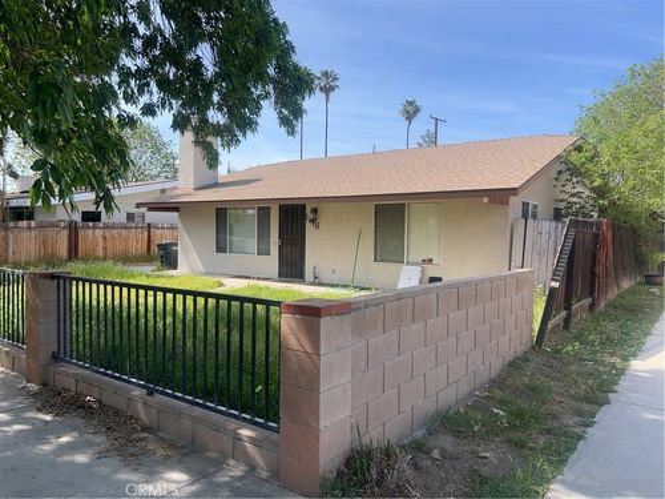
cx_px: 332
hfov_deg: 67.3
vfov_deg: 53.1
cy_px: 250
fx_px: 499
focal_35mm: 26
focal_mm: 5.7
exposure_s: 1/2353
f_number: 1.5
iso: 50
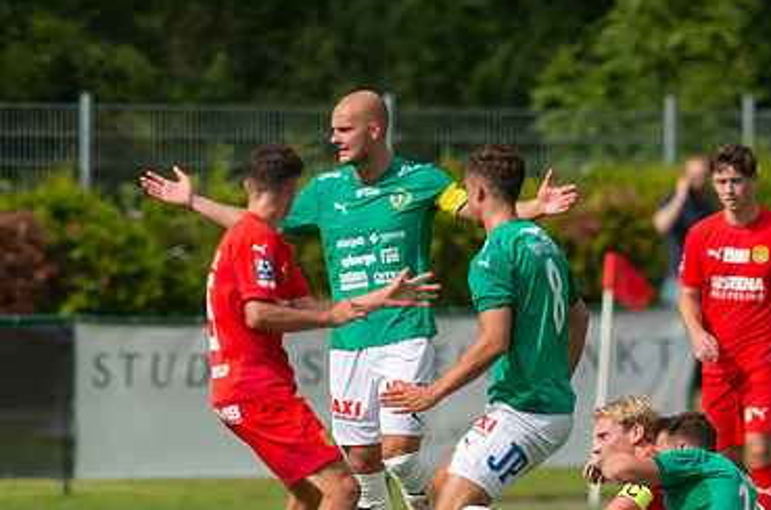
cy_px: 437
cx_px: 526
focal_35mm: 880
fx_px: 18798
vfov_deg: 1.6
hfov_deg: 2.3
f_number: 4.5
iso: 180
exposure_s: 1/1600
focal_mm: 420
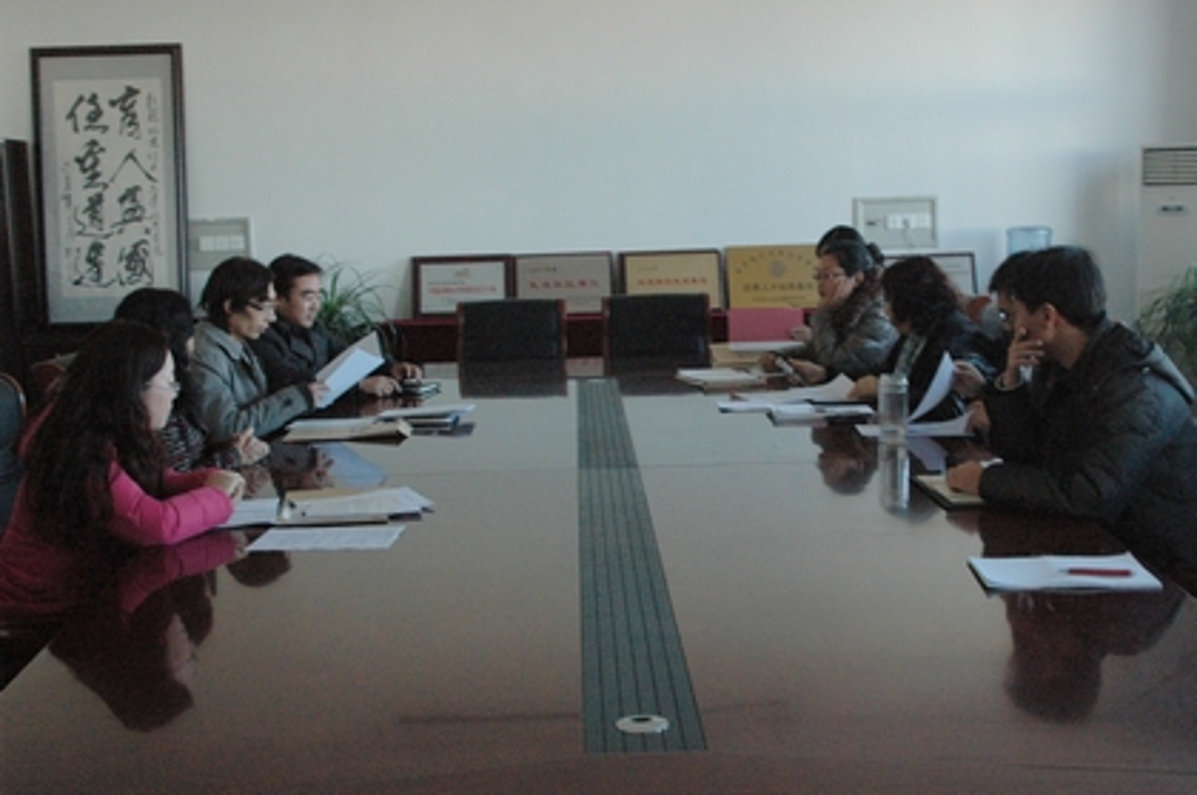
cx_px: 598
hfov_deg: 41.2
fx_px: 1594
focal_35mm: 48
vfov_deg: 28.0
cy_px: 398
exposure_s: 1/160
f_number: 6.3
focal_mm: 32
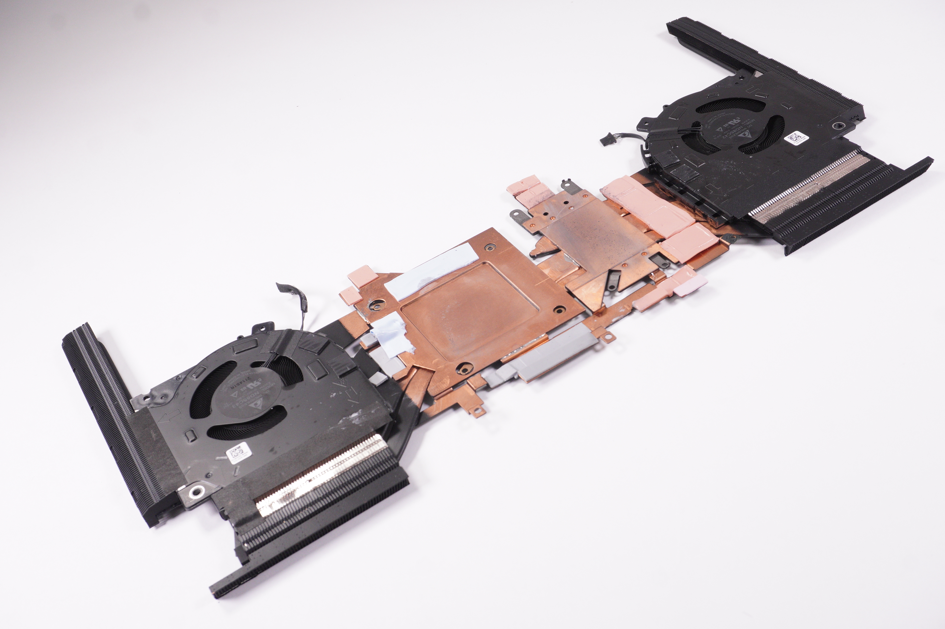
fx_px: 1023
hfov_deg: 49.6
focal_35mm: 39
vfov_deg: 34.1
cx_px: 472
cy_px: 314
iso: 800
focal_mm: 26
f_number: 9
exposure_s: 1/250
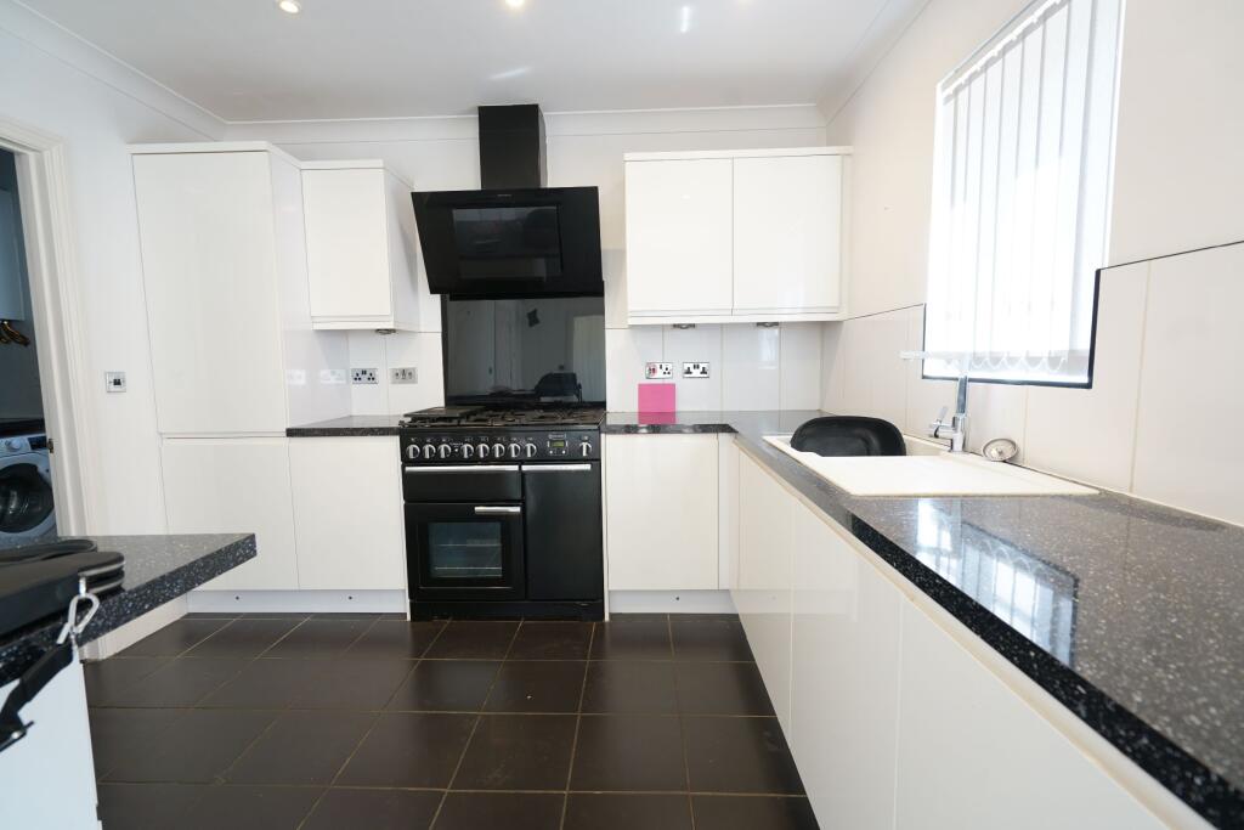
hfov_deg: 96.7
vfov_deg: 73.8
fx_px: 553
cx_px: 622
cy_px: 415
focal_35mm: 16
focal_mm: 16
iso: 500
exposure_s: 1/30
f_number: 5
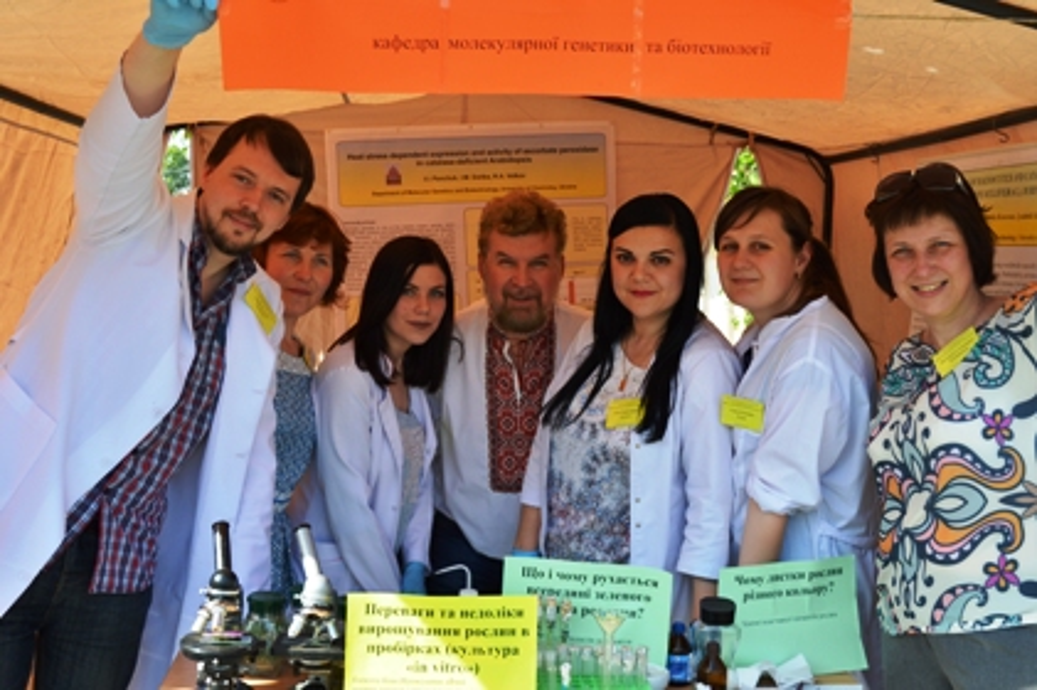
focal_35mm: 46
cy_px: 345
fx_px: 1338
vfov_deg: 28.9
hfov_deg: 42.4
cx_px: 518
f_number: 6.3
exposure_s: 1/200
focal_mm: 31
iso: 100
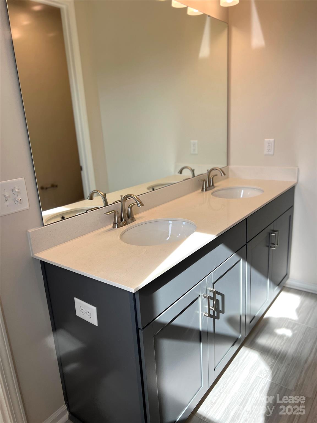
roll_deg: +4.3
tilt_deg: -15.5
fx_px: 317
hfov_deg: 53.1
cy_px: 212
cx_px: 158
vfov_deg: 67.3
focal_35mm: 26
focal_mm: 5.7
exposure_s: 1/424
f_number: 1.5
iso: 50
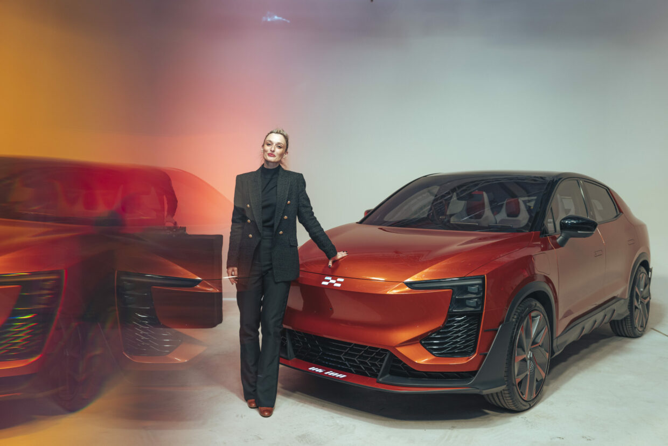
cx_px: 334
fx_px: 612
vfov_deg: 40.0
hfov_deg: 57.2
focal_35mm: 33
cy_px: 223
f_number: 2.8
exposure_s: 1/320
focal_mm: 33
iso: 1000
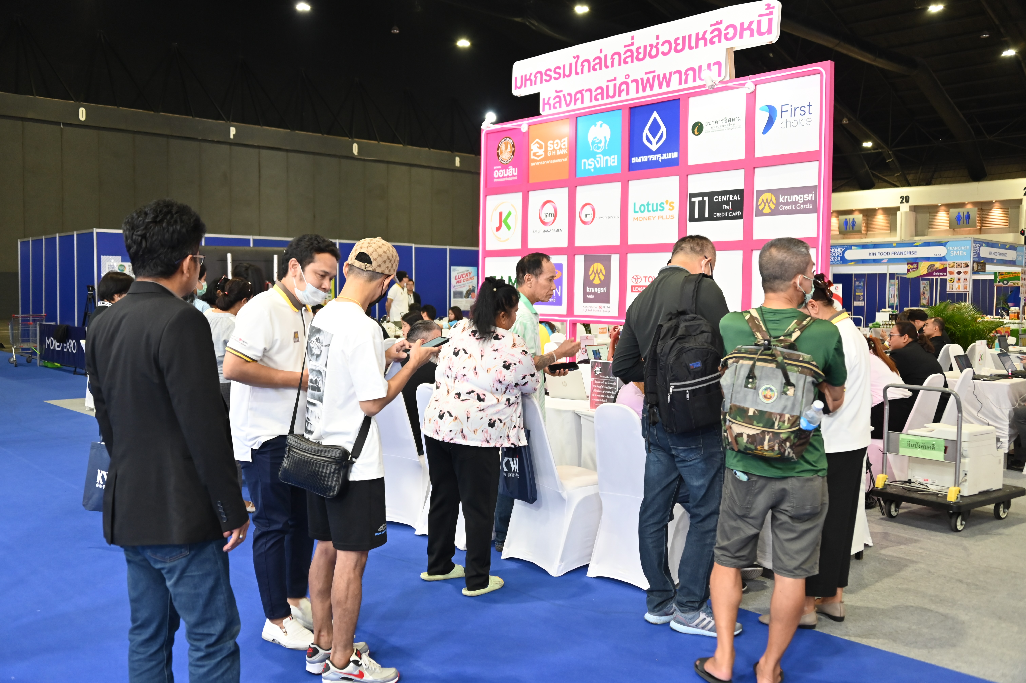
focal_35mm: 32
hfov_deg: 58.7
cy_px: 342
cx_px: 513
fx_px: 911
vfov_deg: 41.1
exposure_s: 1/60
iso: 1000
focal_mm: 32
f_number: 3.8
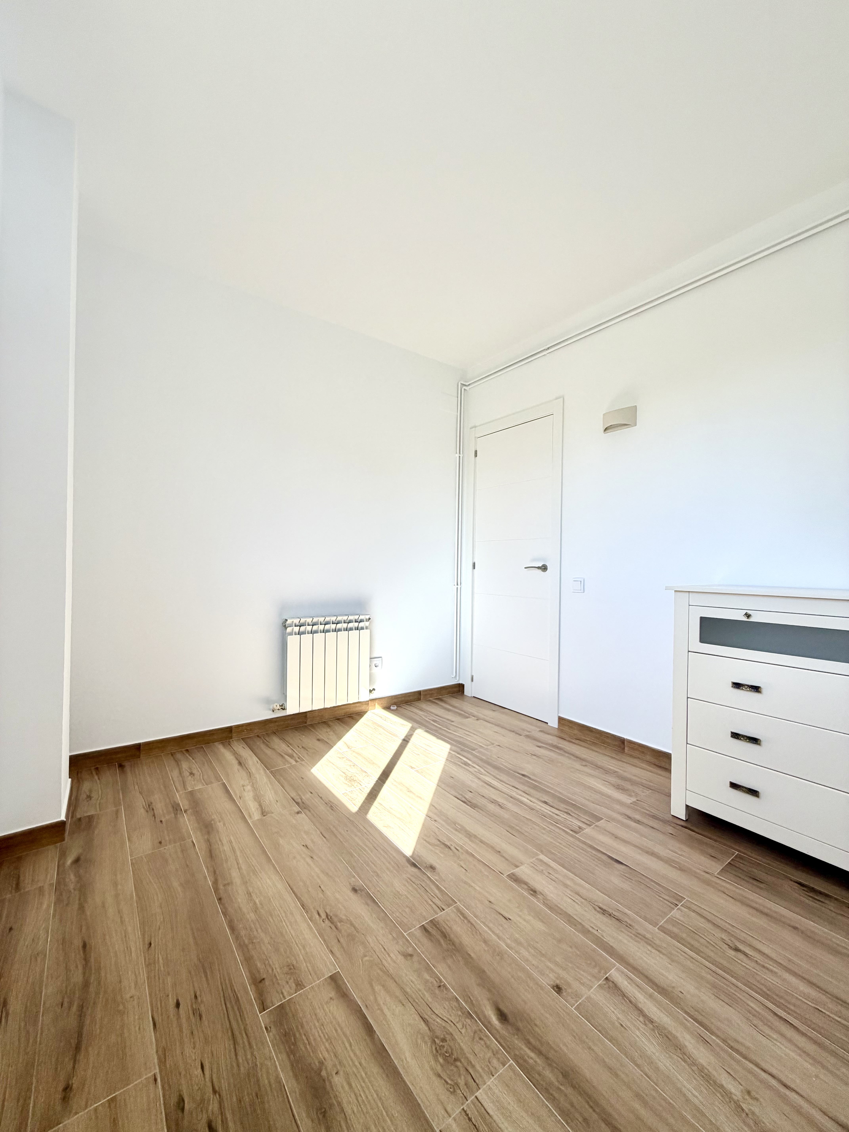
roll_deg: -2.2
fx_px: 458
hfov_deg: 85.7
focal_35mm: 14
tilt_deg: -0.2
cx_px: 424
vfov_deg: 102.1
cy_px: 566
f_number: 2.2
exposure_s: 1/121
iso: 50
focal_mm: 2.22
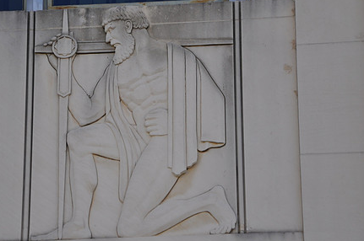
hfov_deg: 12.0
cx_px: 151
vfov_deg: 8.0
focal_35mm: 172
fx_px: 1733
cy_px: 123
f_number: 5.6
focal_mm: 85
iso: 220
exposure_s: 1/125
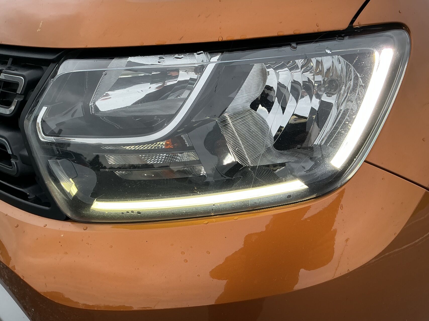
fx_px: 359
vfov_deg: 48.2
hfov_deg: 61.7
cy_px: 160
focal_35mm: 29
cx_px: 214
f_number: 1.8
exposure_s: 1/120
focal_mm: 3
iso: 32
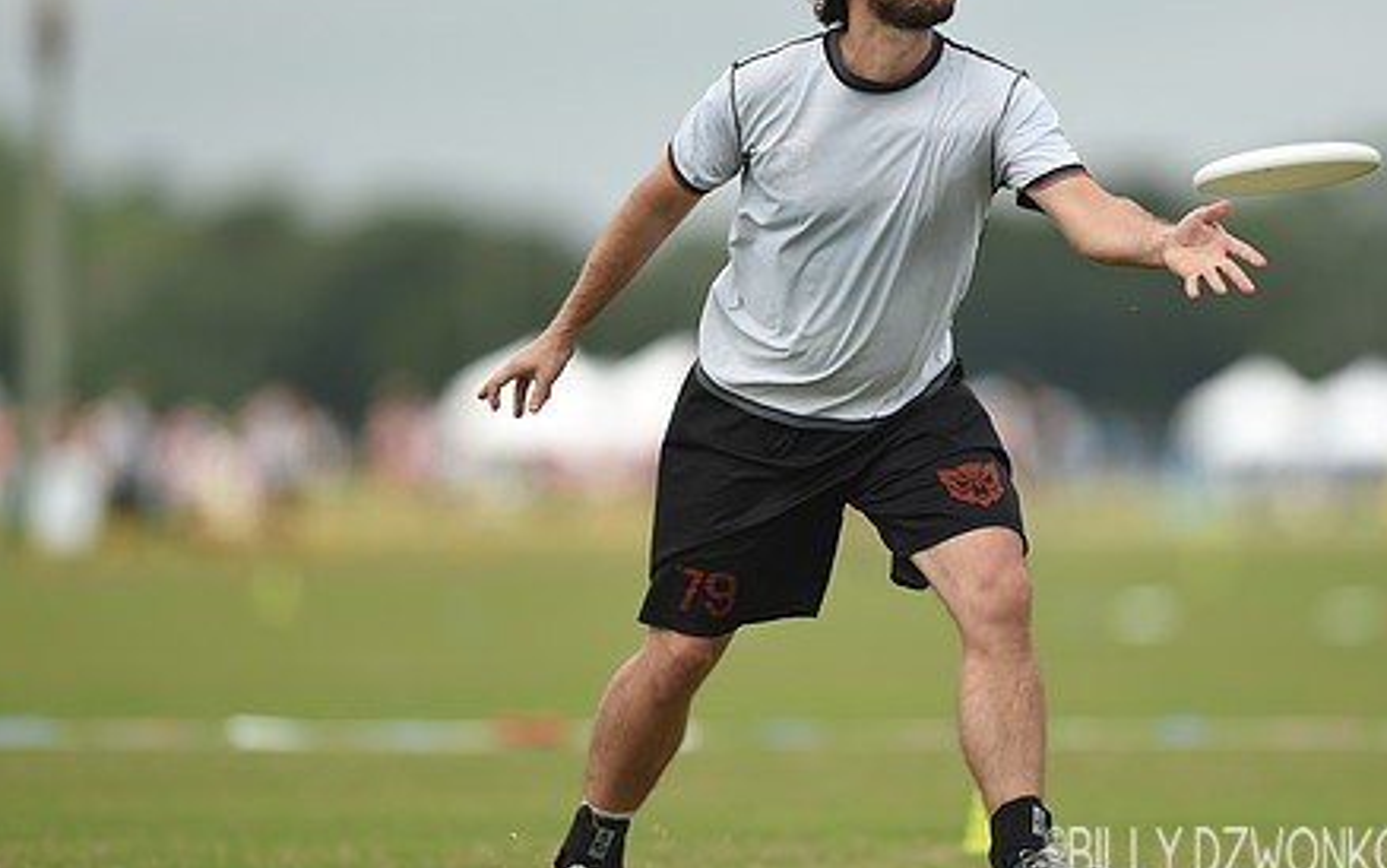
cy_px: 371
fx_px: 20417
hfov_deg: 3.9
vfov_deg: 2.4
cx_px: 842
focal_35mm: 540
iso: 100
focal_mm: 400
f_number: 2.8
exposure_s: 1/1000
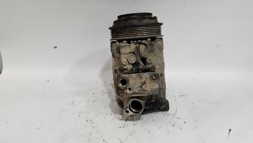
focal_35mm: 29
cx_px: 128
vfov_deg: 40.2
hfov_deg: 66.0
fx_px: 195
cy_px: 64
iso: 50
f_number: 2
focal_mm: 2.78
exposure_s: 1/106
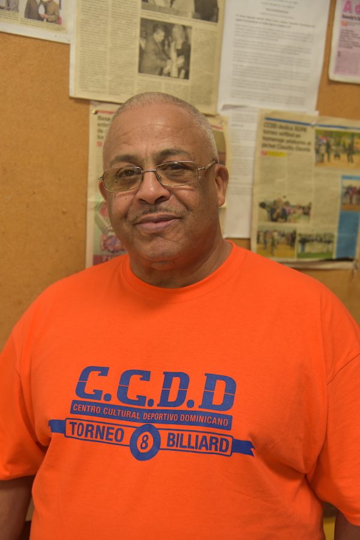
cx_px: 180
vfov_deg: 41.1
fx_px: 719
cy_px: 270
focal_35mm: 48
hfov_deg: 28.1
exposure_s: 1/60
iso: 1100
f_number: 4
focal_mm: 48
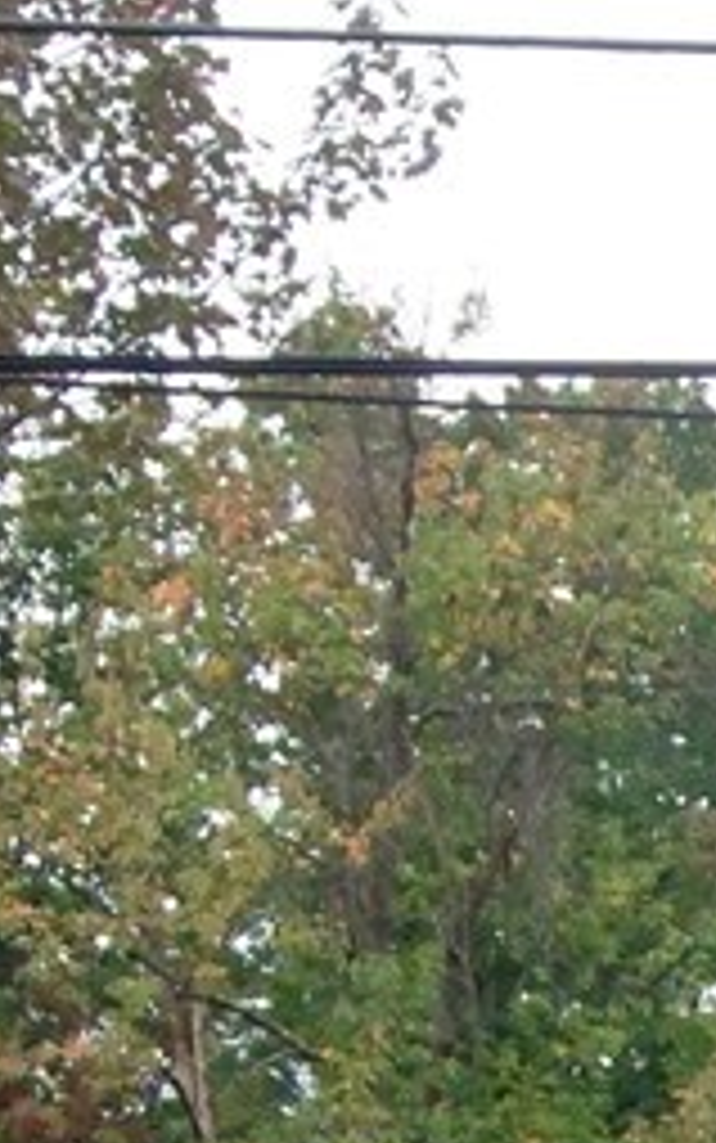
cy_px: 1562
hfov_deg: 7.2
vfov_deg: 11.6
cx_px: 1545
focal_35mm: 175
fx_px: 5458
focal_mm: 7.2
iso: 100
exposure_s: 1/200
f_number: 3.6
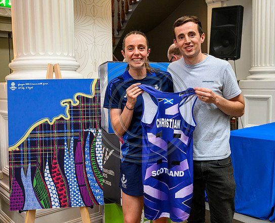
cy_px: 111
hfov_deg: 46.6
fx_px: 319
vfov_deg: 38.5
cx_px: 141
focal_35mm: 39
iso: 4000
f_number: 4.5
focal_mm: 33.5
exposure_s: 1/160
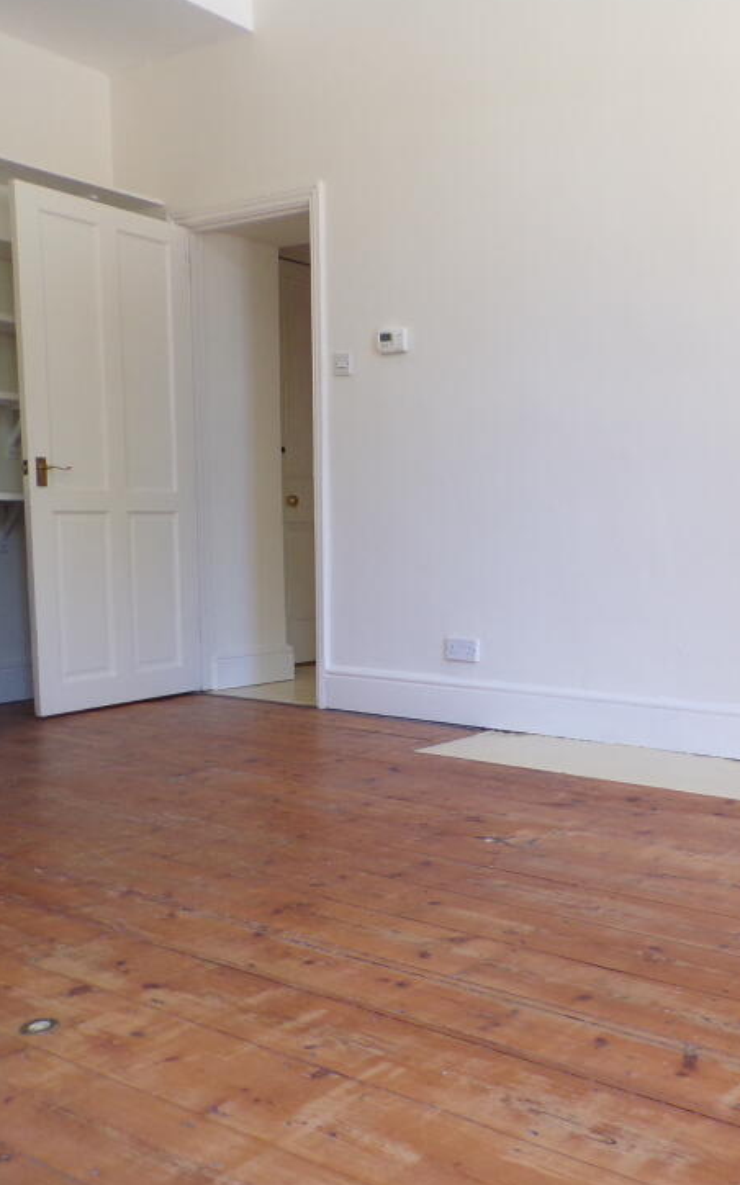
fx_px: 1163
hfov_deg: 33.9
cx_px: 624
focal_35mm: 36
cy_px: 617
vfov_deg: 54.0
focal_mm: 4.3
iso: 144
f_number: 3
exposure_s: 1/34
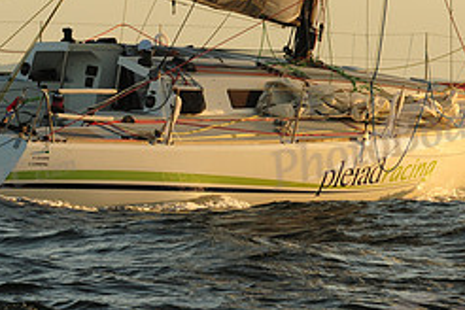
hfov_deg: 4.4
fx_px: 6096
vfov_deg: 2.9
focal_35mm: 472
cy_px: 68
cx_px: 174
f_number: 9
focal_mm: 200
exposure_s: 1/400
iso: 640
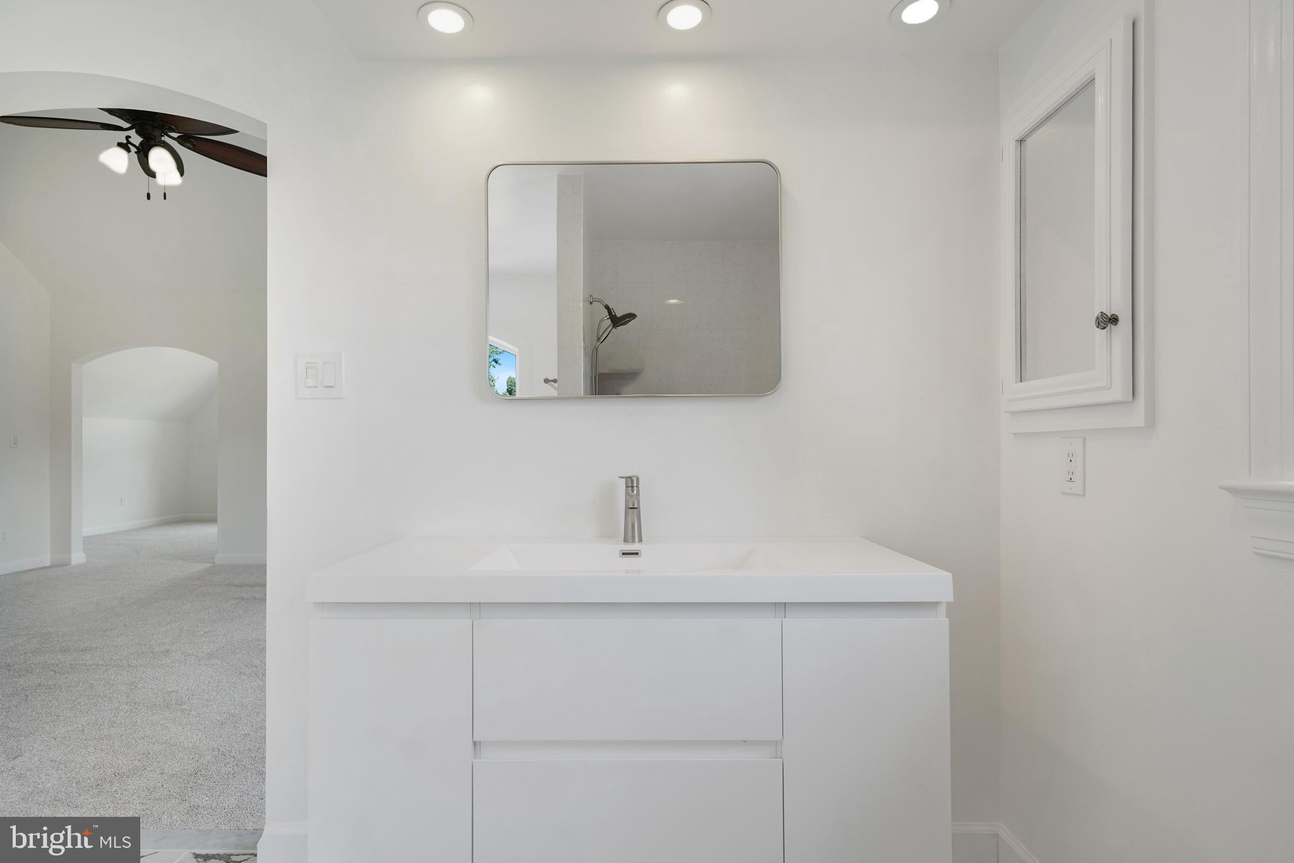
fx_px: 647
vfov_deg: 67.4
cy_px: 432
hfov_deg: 90.0
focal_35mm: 18
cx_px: 647
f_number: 4
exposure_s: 1/60
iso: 320
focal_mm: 18
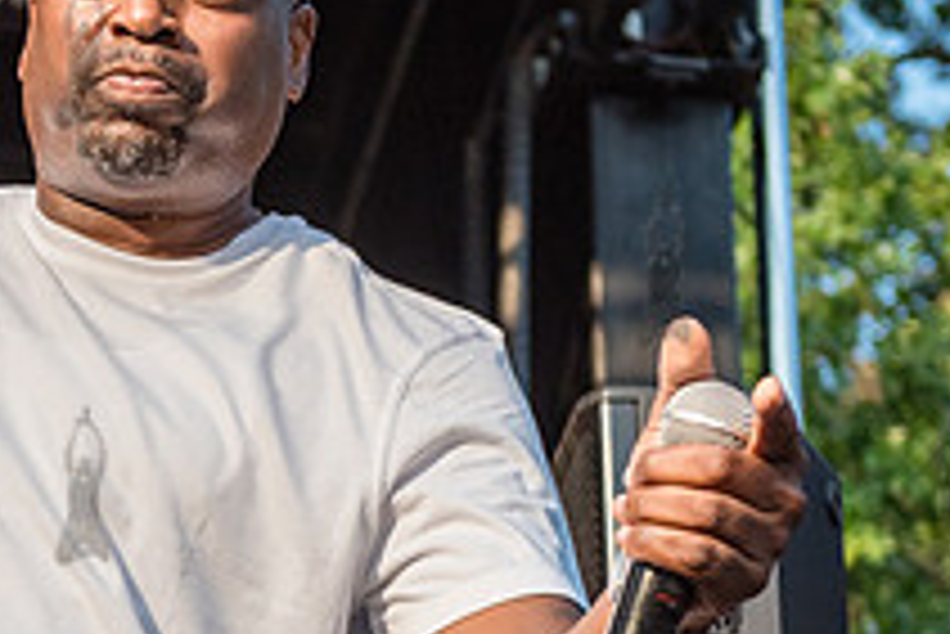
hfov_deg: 10.9
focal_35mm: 187
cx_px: 68
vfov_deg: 7.3
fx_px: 4938
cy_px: 592
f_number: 3.5
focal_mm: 55
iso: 500
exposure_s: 1/4000
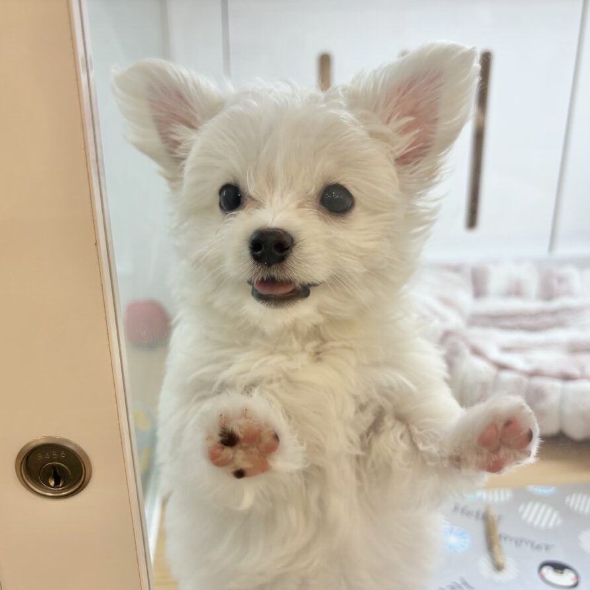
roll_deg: +1.2
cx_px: 286
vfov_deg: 52.5
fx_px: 598
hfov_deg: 52.5
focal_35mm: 31
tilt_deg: -20.0
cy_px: 298
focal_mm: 5.96
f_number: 1.6
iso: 64
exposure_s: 1/100
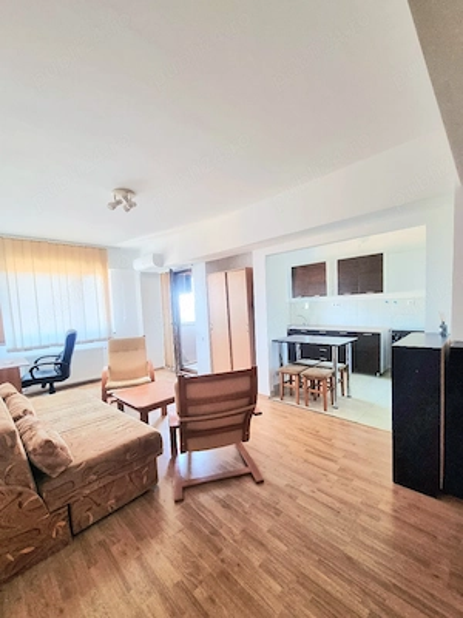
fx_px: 232
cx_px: 232
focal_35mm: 13
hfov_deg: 89.9
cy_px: 309
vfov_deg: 106.2
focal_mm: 2.2
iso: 250
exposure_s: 1/50
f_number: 2.2
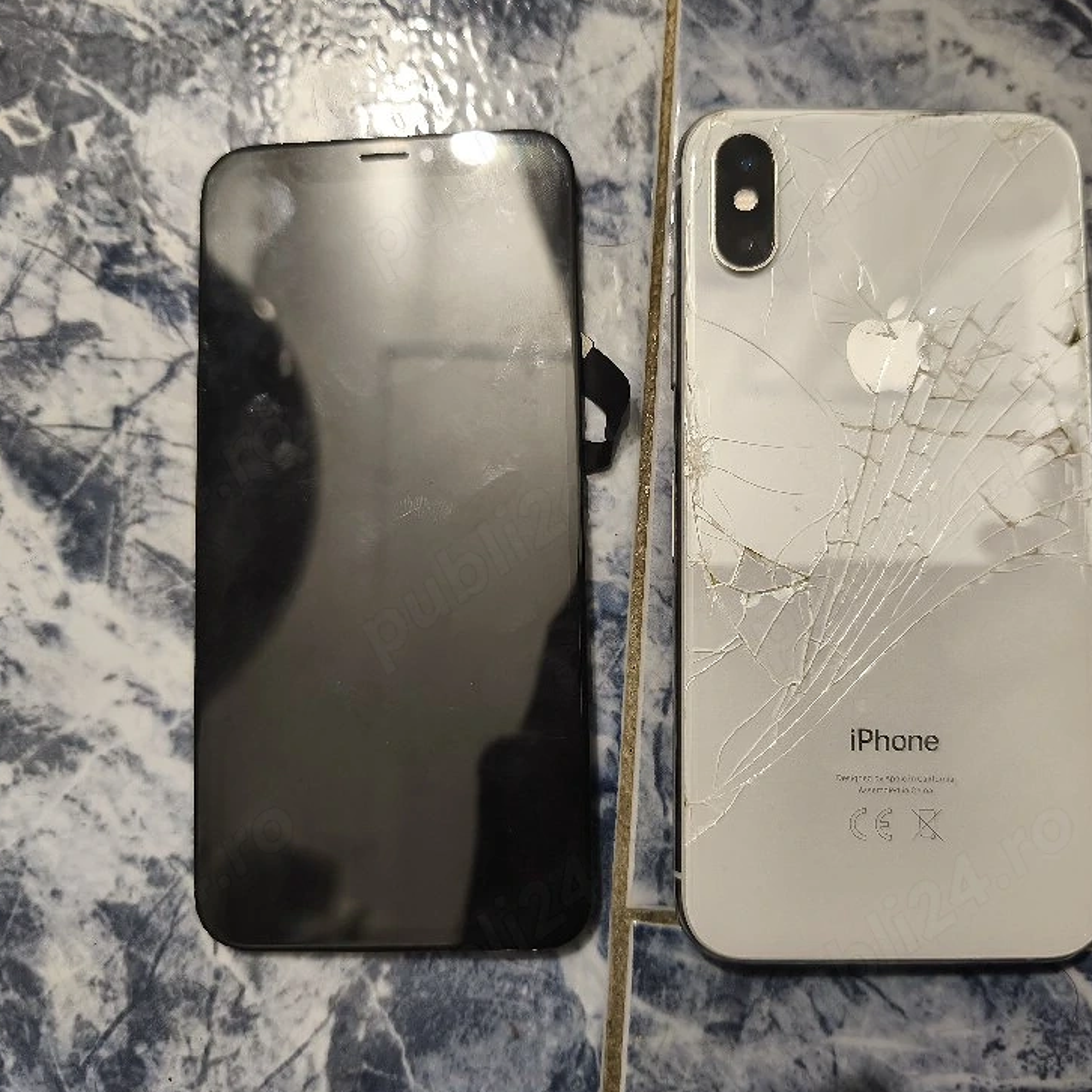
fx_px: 999
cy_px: 548
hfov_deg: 57.1
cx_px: 621
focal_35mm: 28
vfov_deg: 57.3
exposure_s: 1/50.3
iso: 1000
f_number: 1.65
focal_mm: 6.18
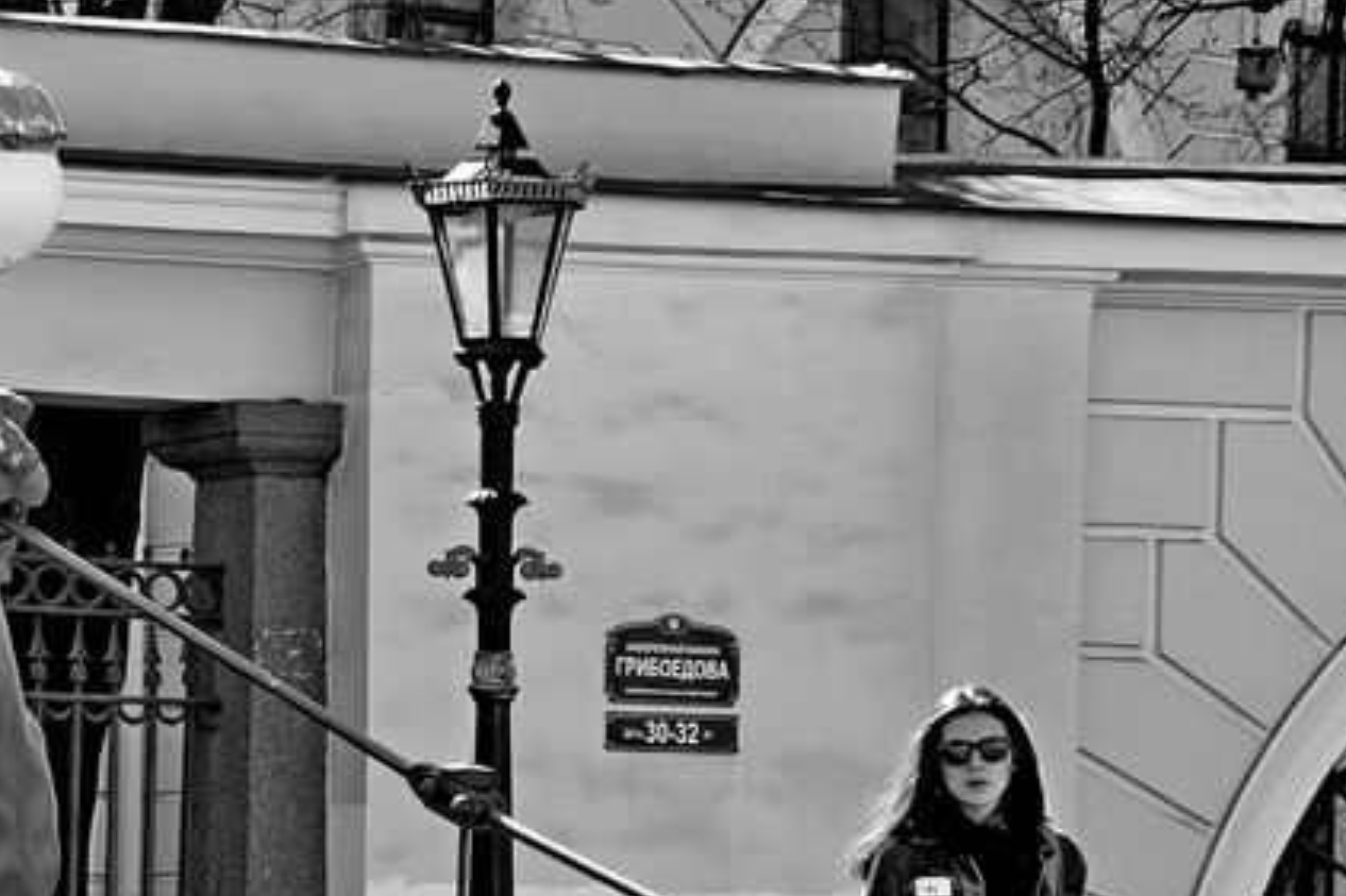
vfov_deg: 5.4
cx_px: -3
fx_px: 9567
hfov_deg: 8.0
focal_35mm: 256
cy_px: 840
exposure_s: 1/200
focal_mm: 80
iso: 200
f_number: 7.1
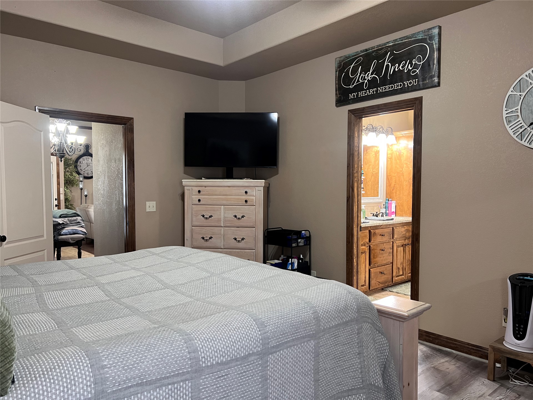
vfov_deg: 53.1
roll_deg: +0.3
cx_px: 266
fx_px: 400
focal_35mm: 26
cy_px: 200
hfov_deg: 67.3
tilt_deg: -2.9
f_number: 1.5
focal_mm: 5.7
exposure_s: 1/60
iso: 200
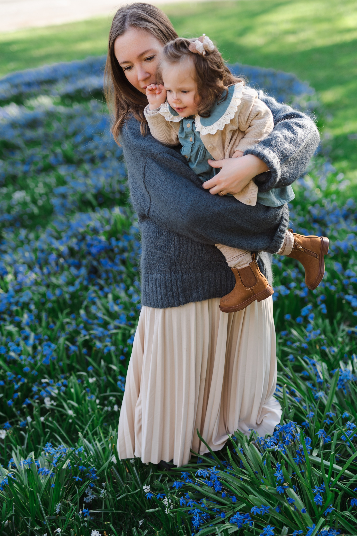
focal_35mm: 50
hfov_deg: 27.0
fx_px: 744
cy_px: 268
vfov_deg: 39.6
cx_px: 178
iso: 160
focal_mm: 50
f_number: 2
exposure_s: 1/640
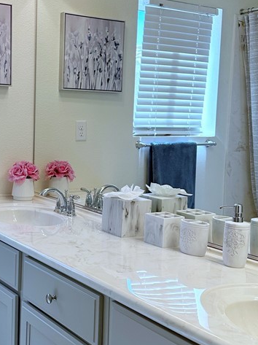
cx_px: 59
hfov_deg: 27.5
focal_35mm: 52
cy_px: 171
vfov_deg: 36.8
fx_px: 517
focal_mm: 6.86
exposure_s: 1/249
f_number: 1.78
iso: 80
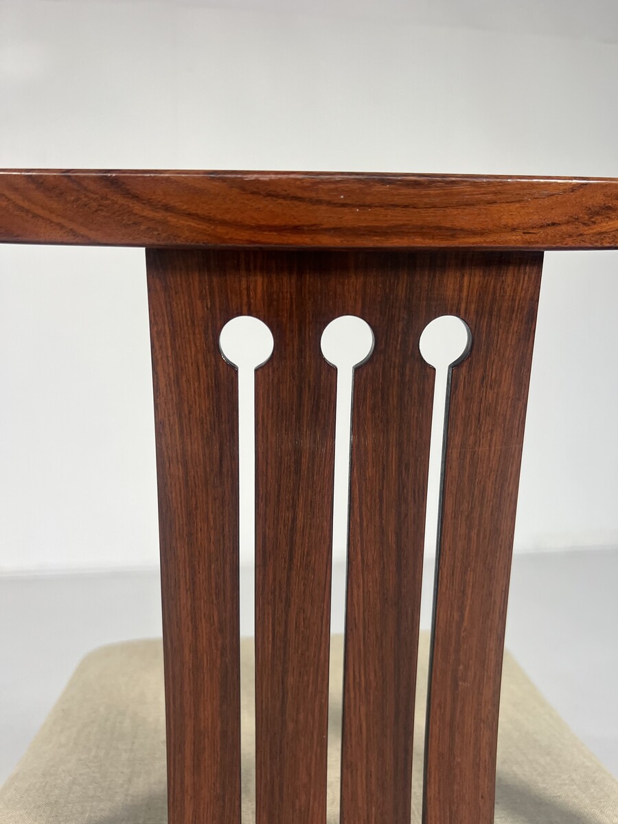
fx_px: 619
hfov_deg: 53.1
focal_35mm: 26
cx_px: 309
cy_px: 412
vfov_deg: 67.3
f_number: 1.5
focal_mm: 5.7
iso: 125
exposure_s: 1/119
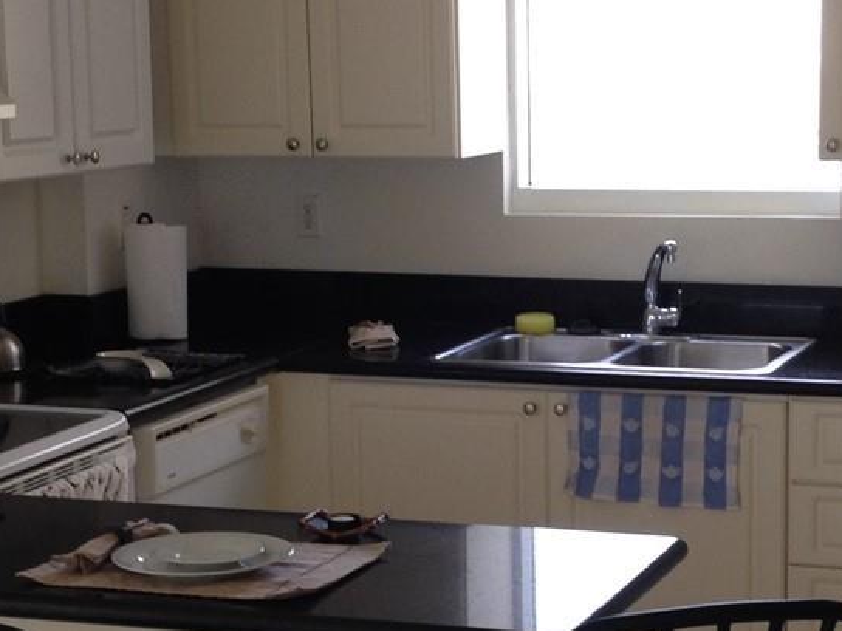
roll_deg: +1.3
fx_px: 2359
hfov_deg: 20.2
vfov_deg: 15.2
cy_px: 405
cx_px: 464
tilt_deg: -10.4
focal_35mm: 97
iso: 64
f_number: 2.4
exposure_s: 1/40
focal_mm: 4.12
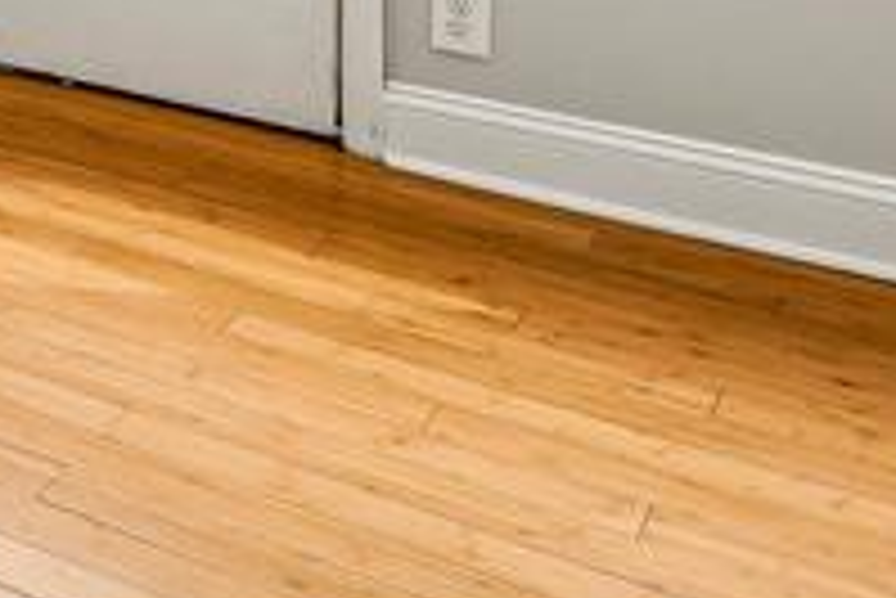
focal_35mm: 72
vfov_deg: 15.7
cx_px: -779
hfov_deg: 19.6
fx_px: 1793
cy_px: -533
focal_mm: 14
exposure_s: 1/80
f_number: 8
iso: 500
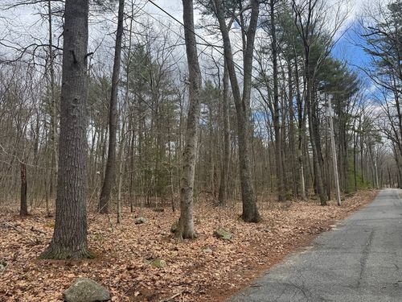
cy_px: 151
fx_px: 279
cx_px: 201
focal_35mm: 24
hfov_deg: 71.6
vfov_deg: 56.8
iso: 80
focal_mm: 6.76
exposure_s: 1/1923
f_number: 1.78
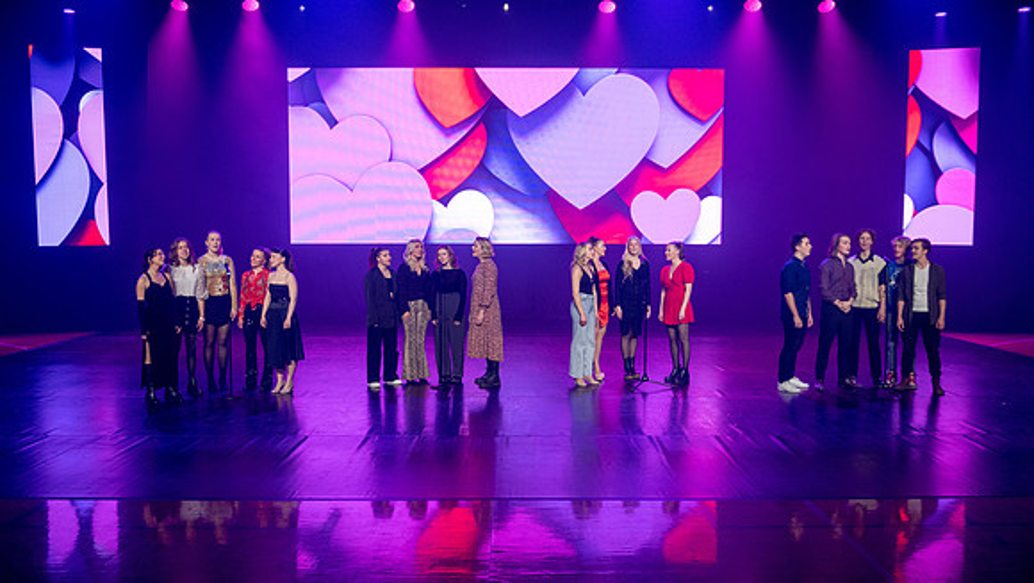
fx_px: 952
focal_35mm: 35
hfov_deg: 57.0
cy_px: 307
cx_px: 517
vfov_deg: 34.0
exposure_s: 1/160
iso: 2000
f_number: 2.8
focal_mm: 32
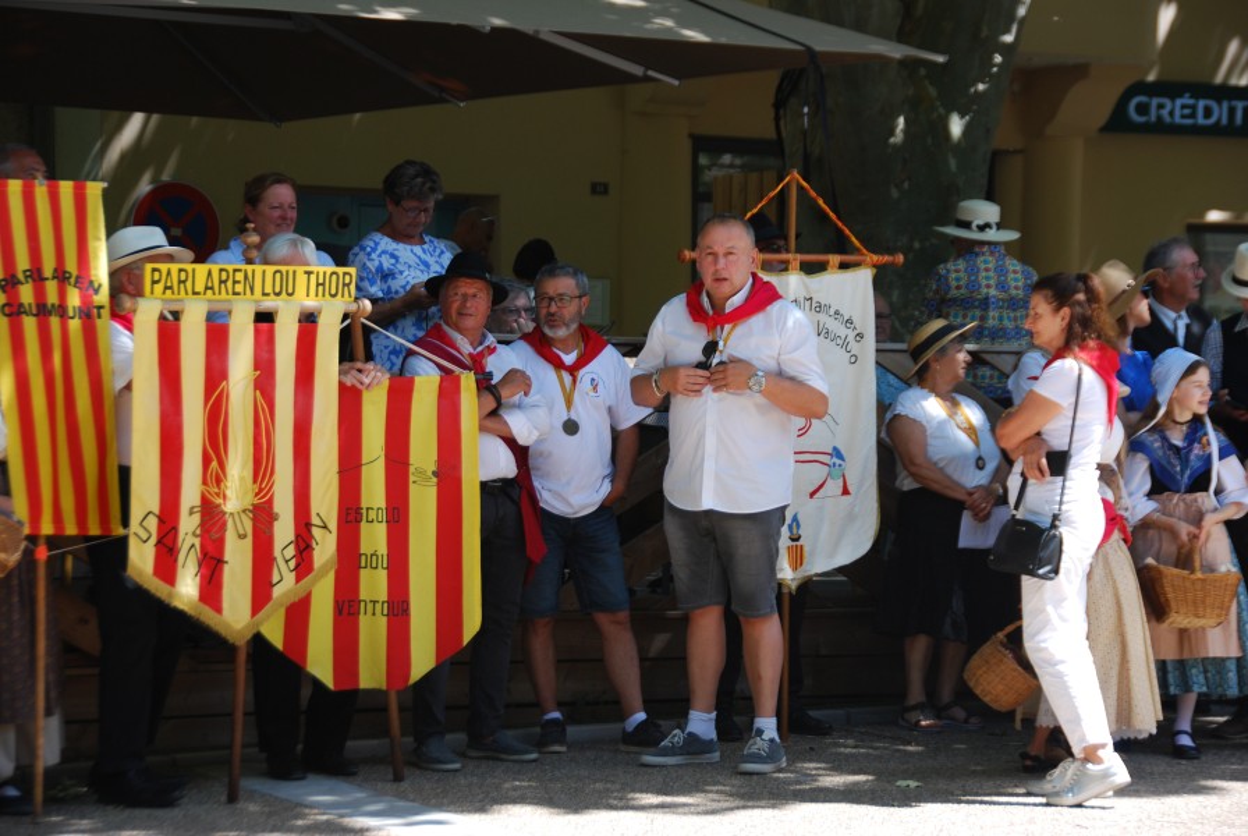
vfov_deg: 12.2
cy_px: 418
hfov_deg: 18.2
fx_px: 3905
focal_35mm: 112
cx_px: 624
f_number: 5.3
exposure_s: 1/250
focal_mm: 75
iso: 200
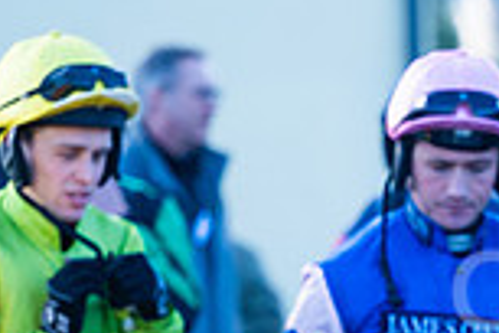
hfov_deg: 3.2
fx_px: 8829
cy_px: 445
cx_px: 831
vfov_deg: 2.2
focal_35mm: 637
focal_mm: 145
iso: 320
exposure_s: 1/1250
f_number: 3.2
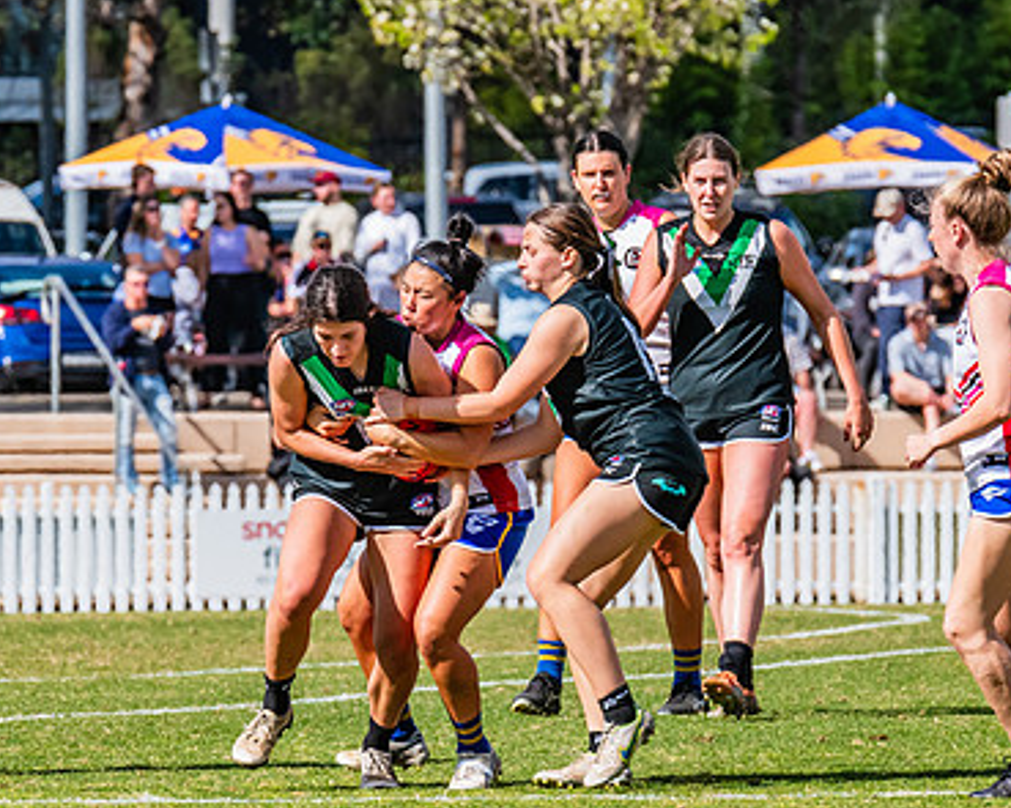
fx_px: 19923
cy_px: 512
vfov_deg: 2.3
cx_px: 305
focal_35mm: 666
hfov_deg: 2.9
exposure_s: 1/1250
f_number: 11
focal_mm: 360
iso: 800
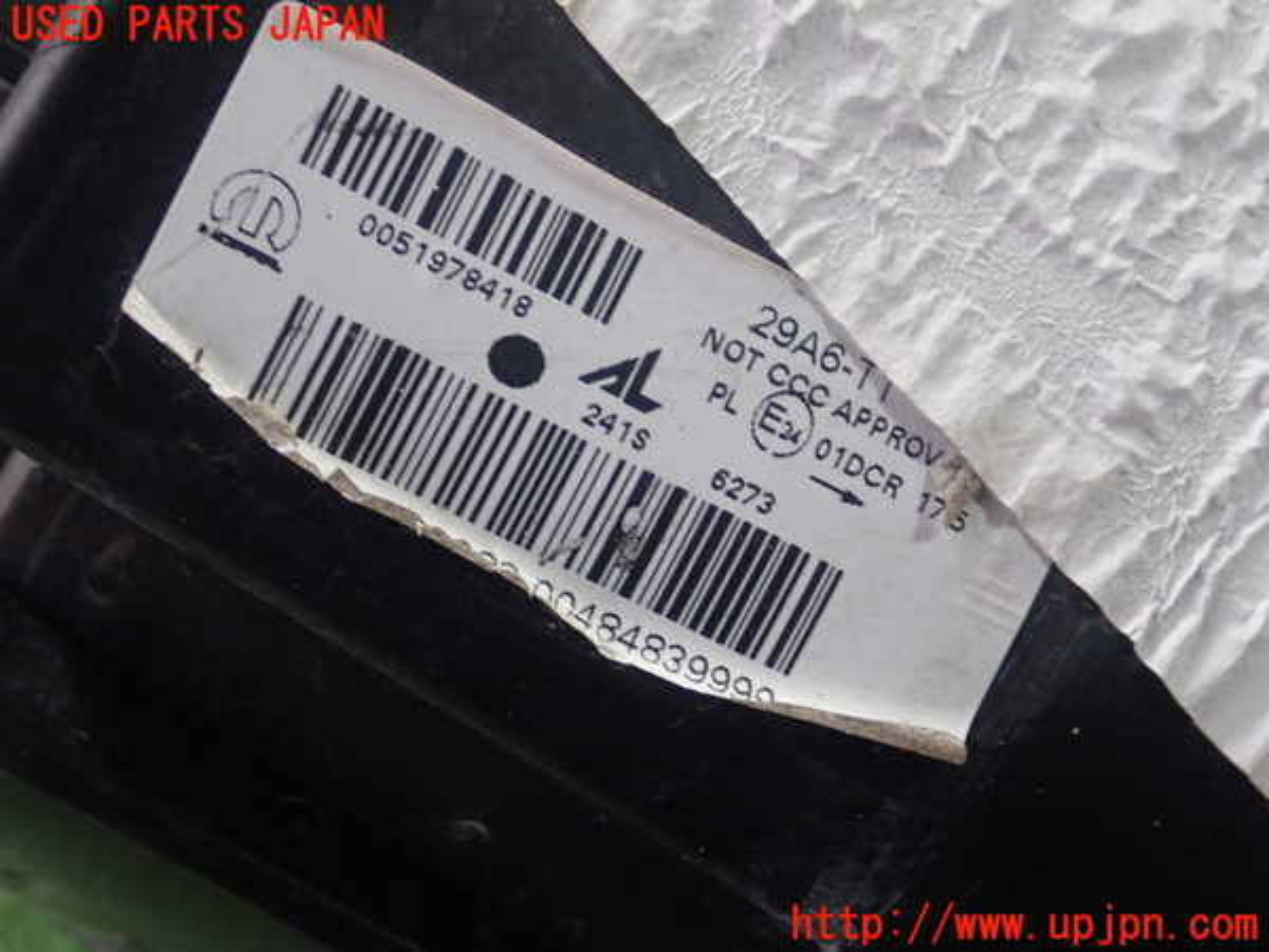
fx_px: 1576
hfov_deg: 43.9
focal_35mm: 43
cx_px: 634
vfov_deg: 33.6
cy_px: 476
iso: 250
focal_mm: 7.86
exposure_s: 1/40
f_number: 2.9
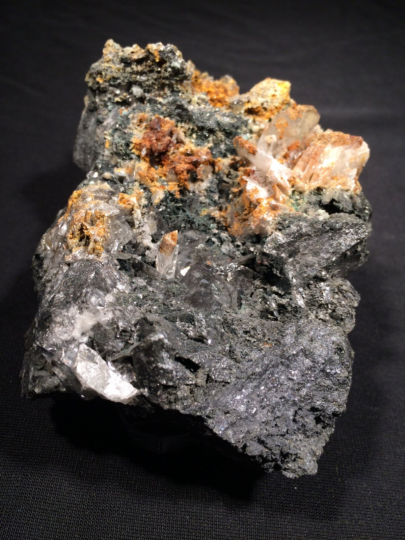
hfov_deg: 48.2
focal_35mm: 29
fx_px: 452
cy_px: 270
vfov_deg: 61.7
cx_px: 202
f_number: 2.2
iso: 50
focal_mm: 4.15
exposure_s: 1/60
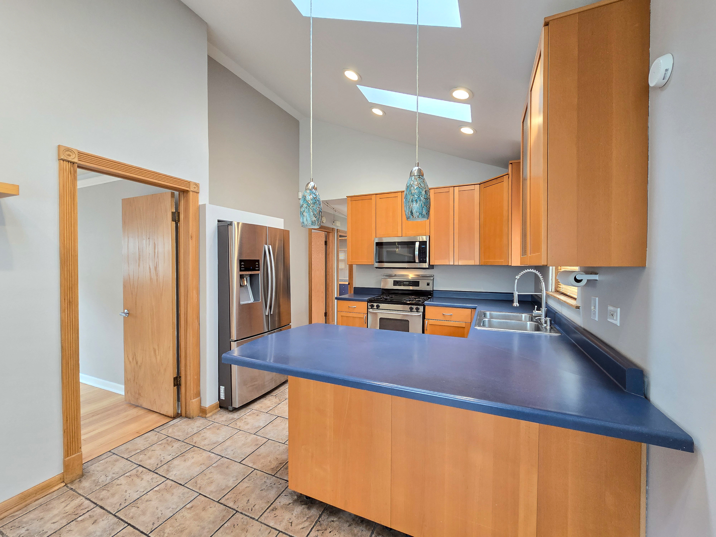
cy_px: 268
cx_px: 358
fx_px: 269
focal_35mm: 13
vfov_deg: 89.9
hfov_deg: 106.2
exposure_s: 1/60
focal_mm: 2.2
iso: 125
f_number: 2.2
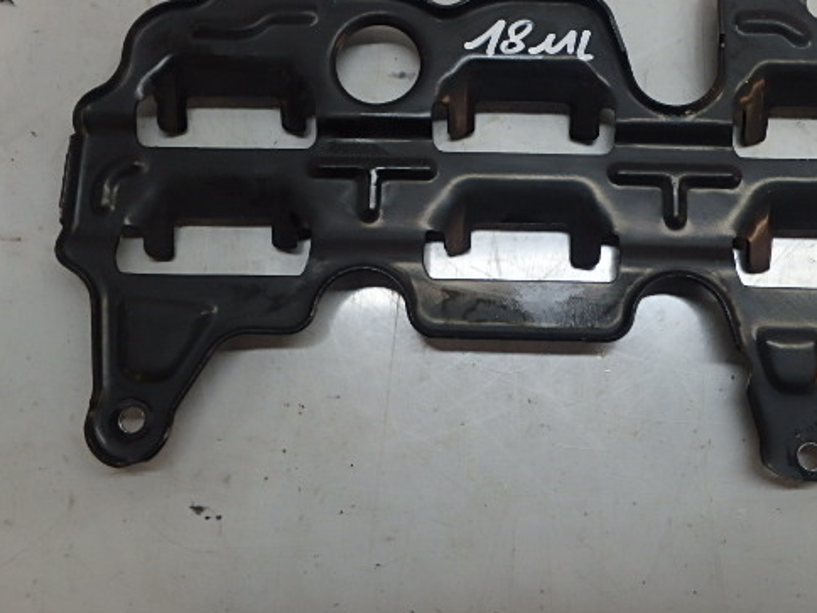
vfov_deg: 34.9
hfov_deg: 45.6
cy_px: 223
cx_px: 484
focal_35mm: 41
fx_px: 968
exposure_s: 1/40
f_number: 4.7
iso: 200
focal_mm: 5.6
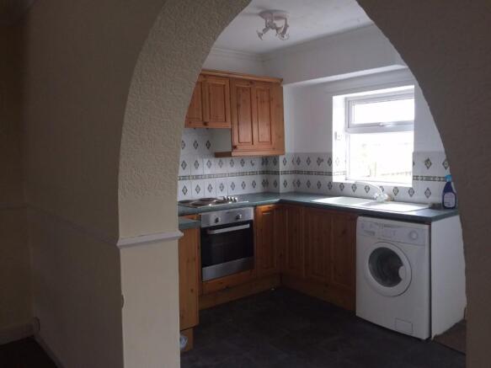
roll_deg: +0.4
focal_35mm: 29
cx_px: 246
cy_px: 184
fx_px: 411
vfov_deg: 48.2
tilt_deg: -3.8
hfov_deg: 61.7
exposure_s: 1/33
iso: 64
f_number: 2.2
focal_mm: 4.15
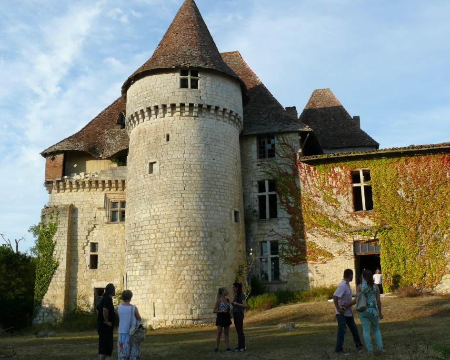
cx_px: 233
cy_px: 179
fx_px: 493
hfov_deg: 49.1
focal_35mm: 37
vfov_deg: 40.1
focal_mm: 7.4
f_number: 5.6
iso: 100
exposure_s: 1/250
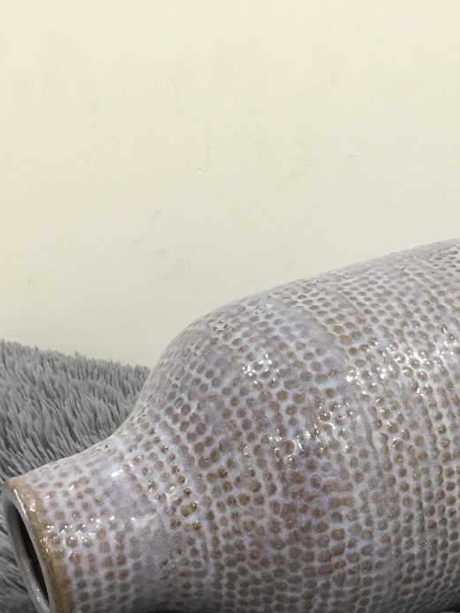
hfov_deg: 26.9
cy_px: 493
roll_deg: -0.2
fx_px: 956
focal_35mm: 54
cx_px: 313
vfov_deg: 34.4
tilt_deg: -26.4
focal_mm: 3.3
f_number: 2.4
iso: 100
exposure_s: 1/33
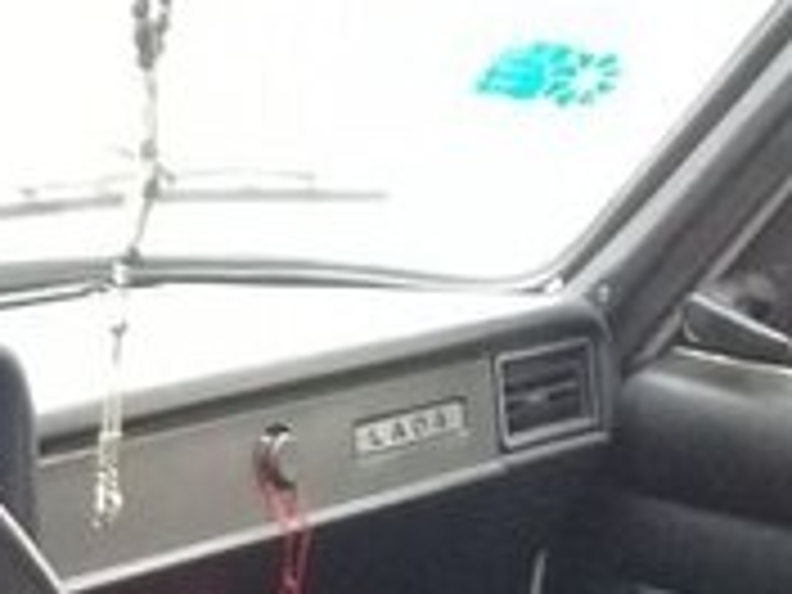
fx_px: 2654
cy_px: 1060
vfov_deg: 11.8
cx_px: -378
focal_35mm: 116
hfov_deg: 15.7
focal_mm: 3.3
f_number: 2.2
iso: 160
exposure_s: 1/33
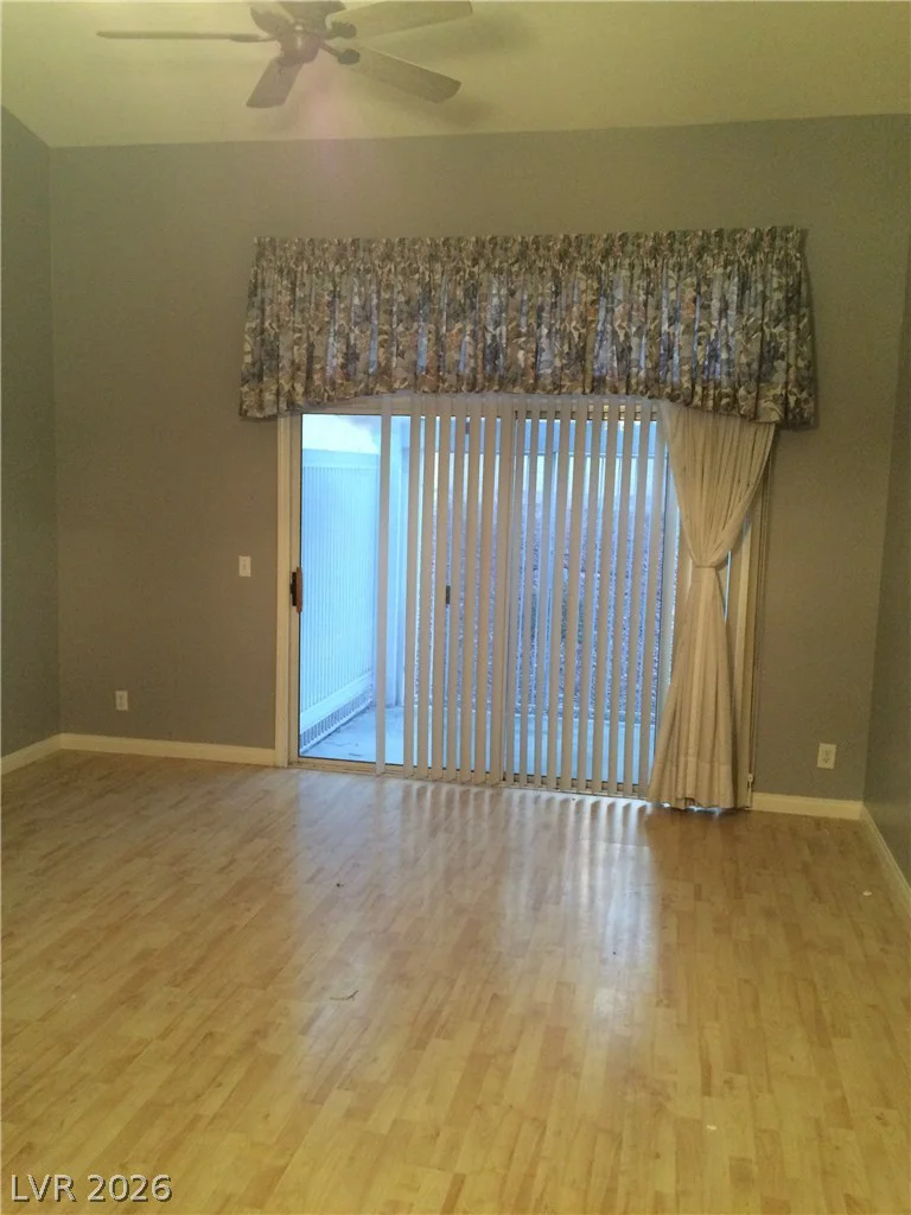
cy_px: 608
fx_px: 1018
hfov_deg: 48.2
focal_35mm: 29
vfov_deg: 61.7
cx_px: 456
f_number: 2.2
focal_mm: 4.15
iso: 200
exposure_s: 1/30
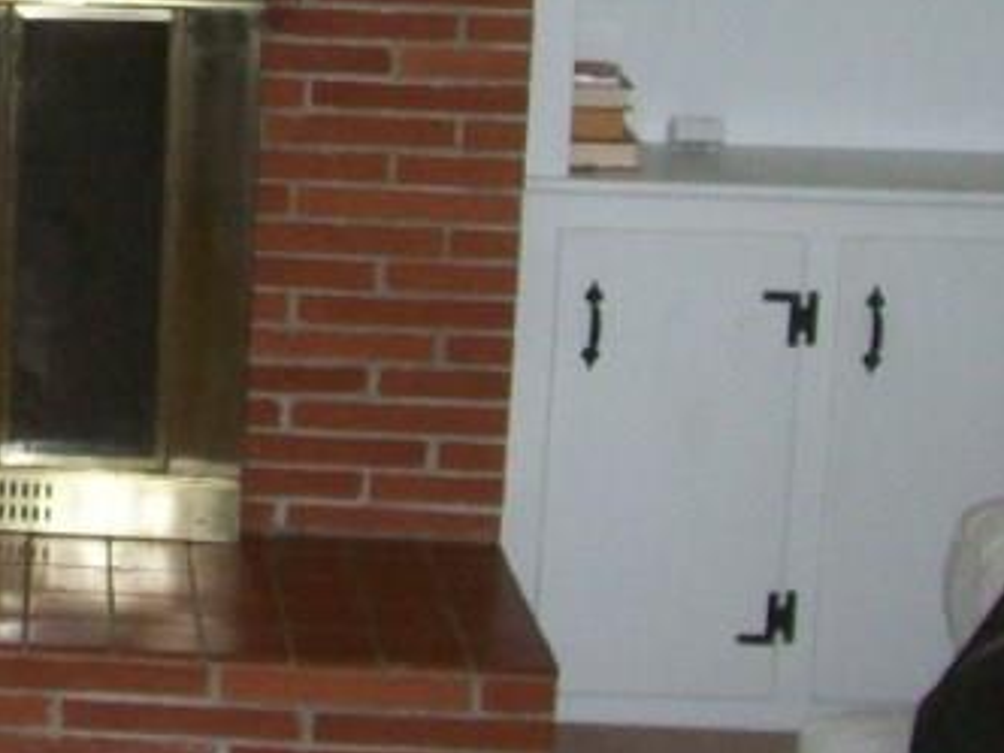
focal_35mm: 111
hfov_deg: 16.5
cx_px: -393
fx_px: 3219
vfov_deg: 13.0
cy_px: -136
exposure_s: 1/64
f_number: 2.7
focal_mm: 6
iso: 200
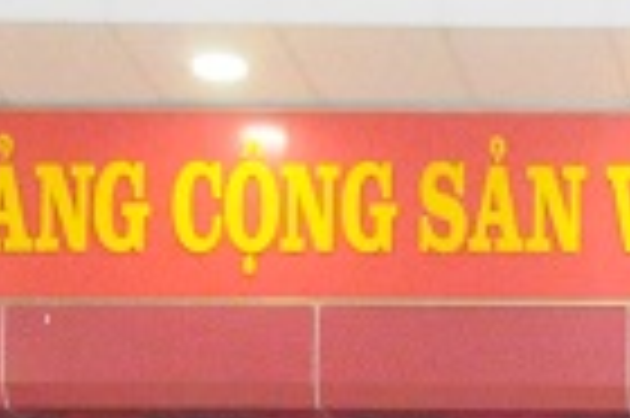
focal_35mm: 197
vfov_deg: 6.3
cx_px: 1274
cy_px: 1294
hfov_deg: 9.7
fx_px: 3443
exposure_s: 1/60
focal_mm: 18
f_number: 7.1
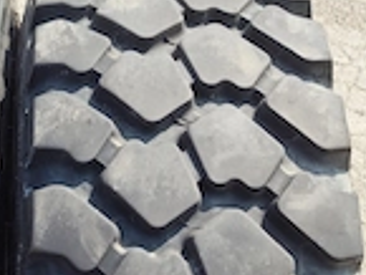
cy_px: 250
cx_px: 20
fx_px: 730
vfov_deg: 20.9
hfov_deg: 26.9
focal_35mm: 69
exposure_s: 1/649
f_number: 1.79
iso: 50
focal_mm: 4.71
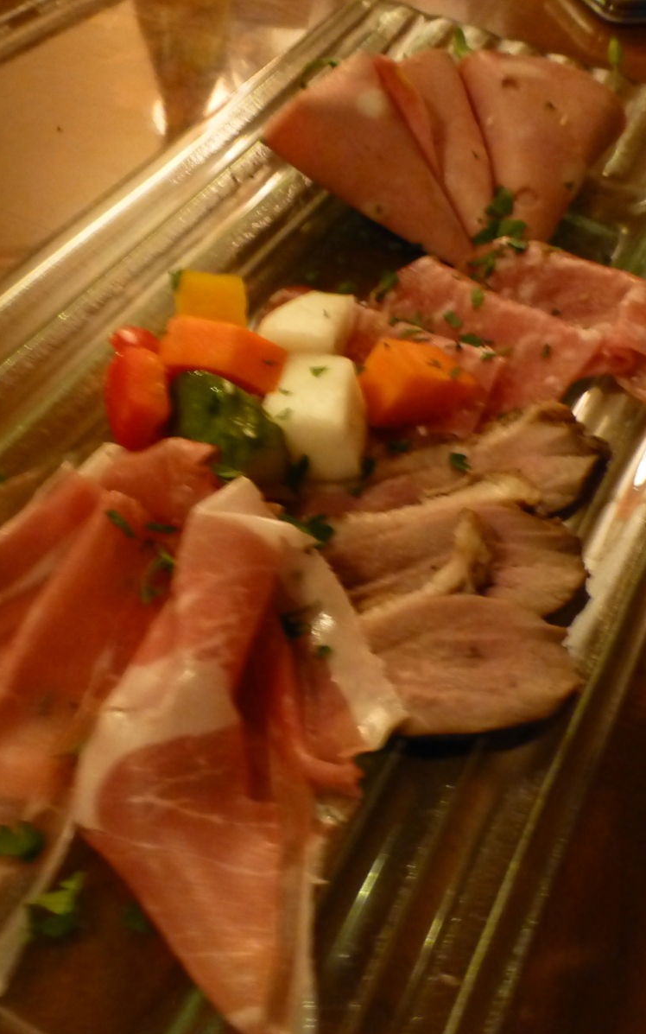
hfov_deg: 36.9
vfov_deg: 56.7
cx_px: 218
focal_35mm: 34
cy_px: 517
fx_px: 958
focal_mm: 4.3
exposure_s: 1/8
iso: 800
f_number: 3.3
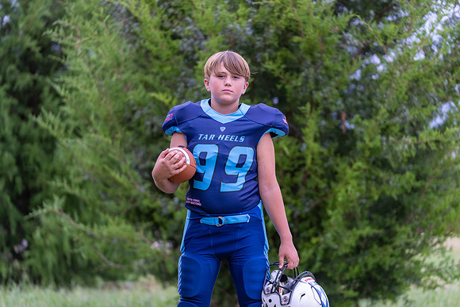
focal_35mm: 139
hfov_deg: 14.8
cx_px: 230
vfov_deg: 9.9
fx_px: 1774
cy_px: 154
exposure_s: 1/320
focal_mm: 136
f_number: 2.8
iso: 500
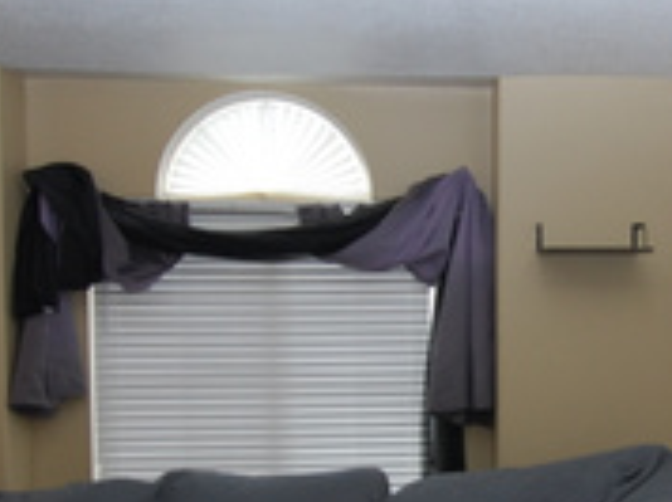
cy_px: 366
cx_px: 517
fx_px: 1008
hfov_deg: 35.9
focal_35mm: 52
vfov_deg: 27.6
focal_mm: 10
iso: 200
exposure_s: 1/60
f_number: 4
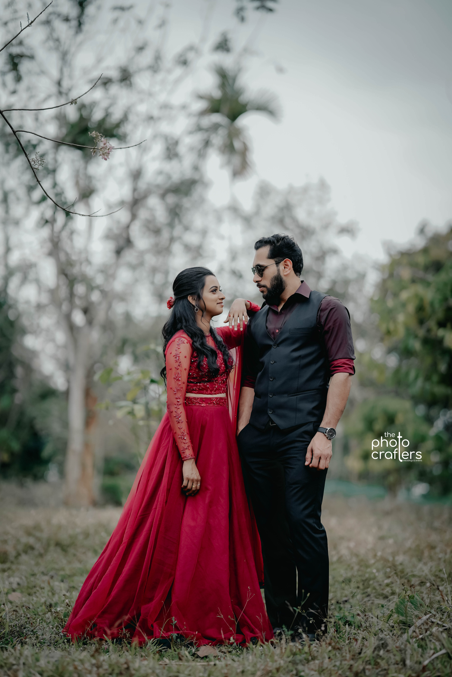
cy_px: 338
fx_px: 1601
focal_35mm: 85
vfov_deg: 23.9
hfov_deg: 16.1
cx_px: 226
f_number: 1.4
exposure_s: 1/1250
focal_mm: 85
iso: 125
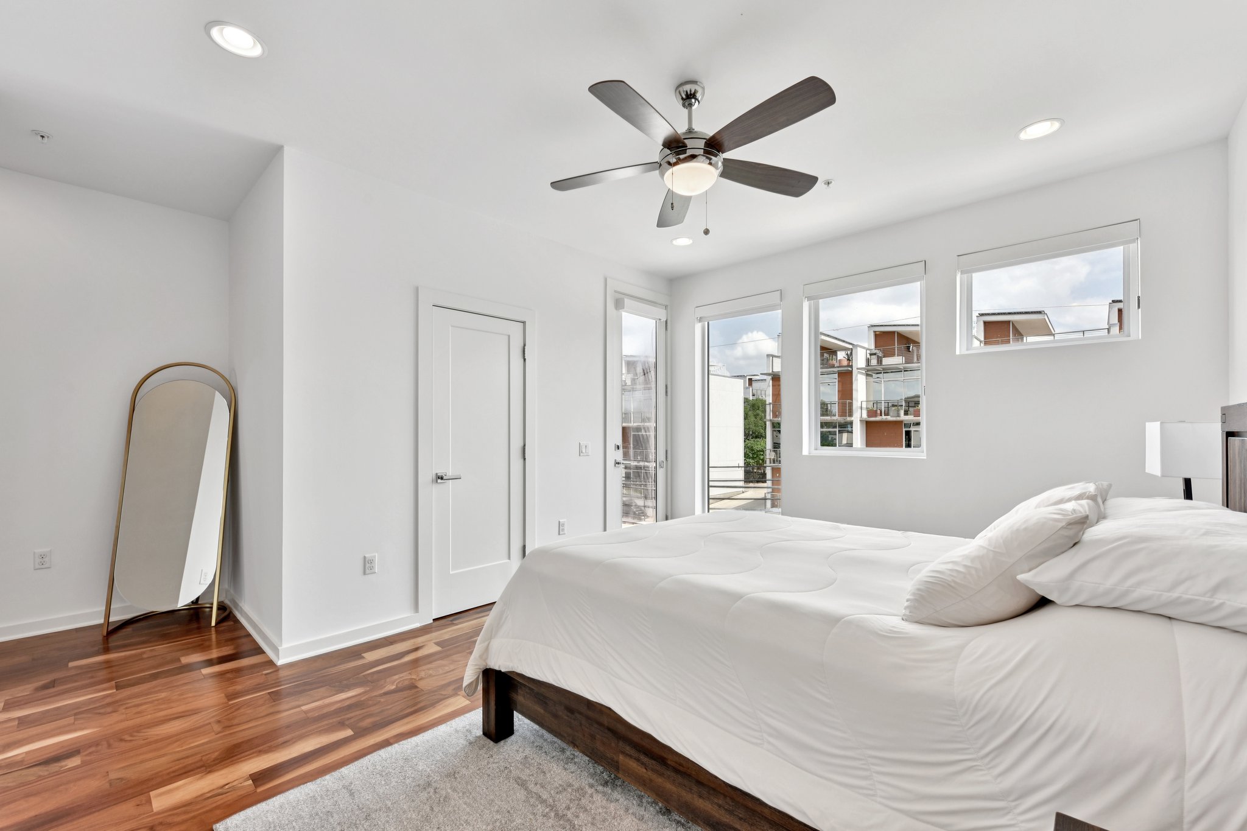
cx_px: 624
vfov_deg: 77.3
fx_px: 520
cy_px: 416
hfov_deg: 100.4
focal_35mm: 15
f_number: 8
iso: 100
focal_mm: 15
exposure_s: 1/50
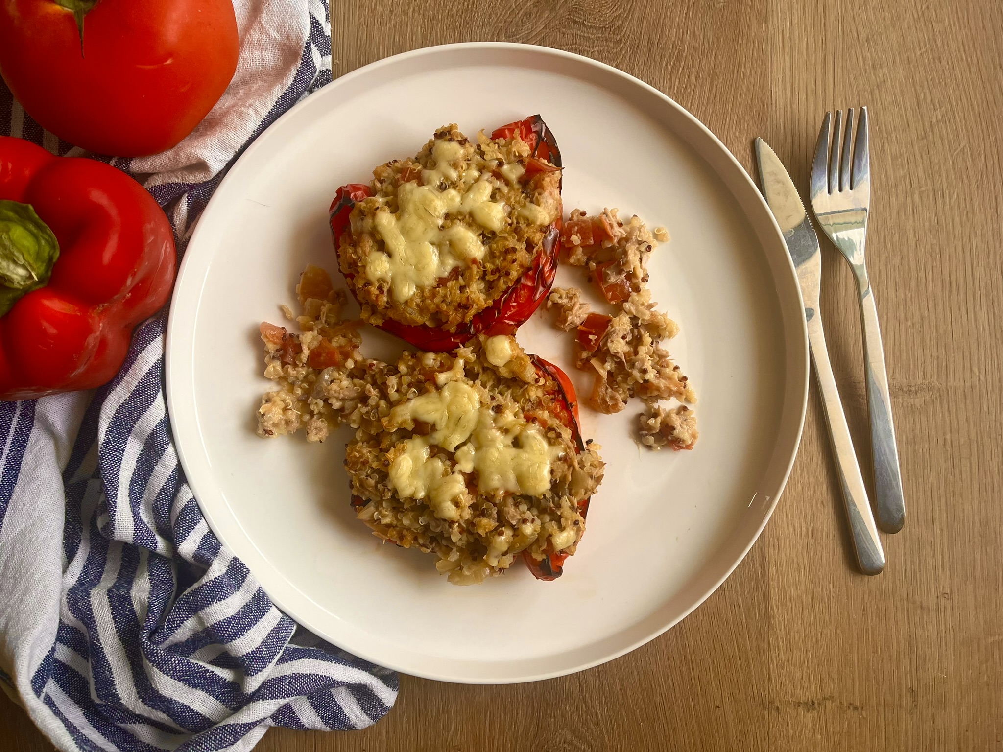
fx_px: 753
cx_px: 502
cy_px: 376
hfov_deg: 67.3
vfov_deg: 53.1
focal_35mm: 26
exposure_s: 1/121
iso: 100
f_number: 1.6
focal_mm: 5.1
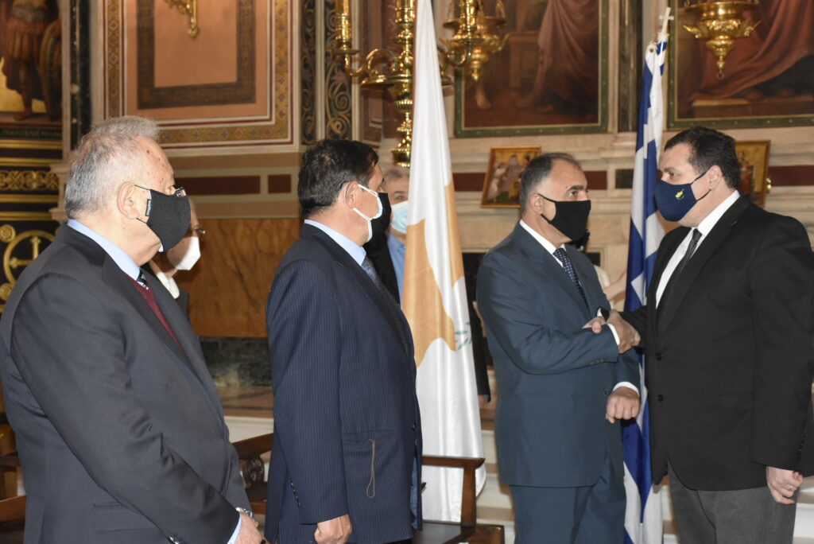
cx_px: 407
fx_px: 1425
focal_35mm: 63
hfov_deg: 31.9
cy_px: 272
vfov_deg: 21.6
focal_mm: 42
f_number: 5.6
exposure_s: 1/60
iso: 1600
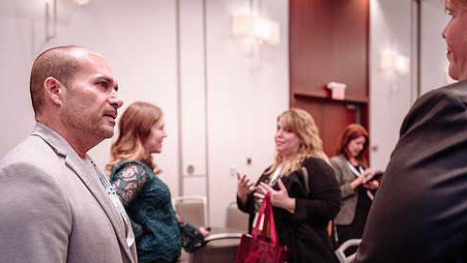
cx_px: 223
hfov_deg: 46.4
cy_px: 185
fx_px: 545
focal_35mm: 44
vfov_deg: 26.9
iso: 1600
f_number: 2.8
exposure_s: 1/160
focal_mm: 35
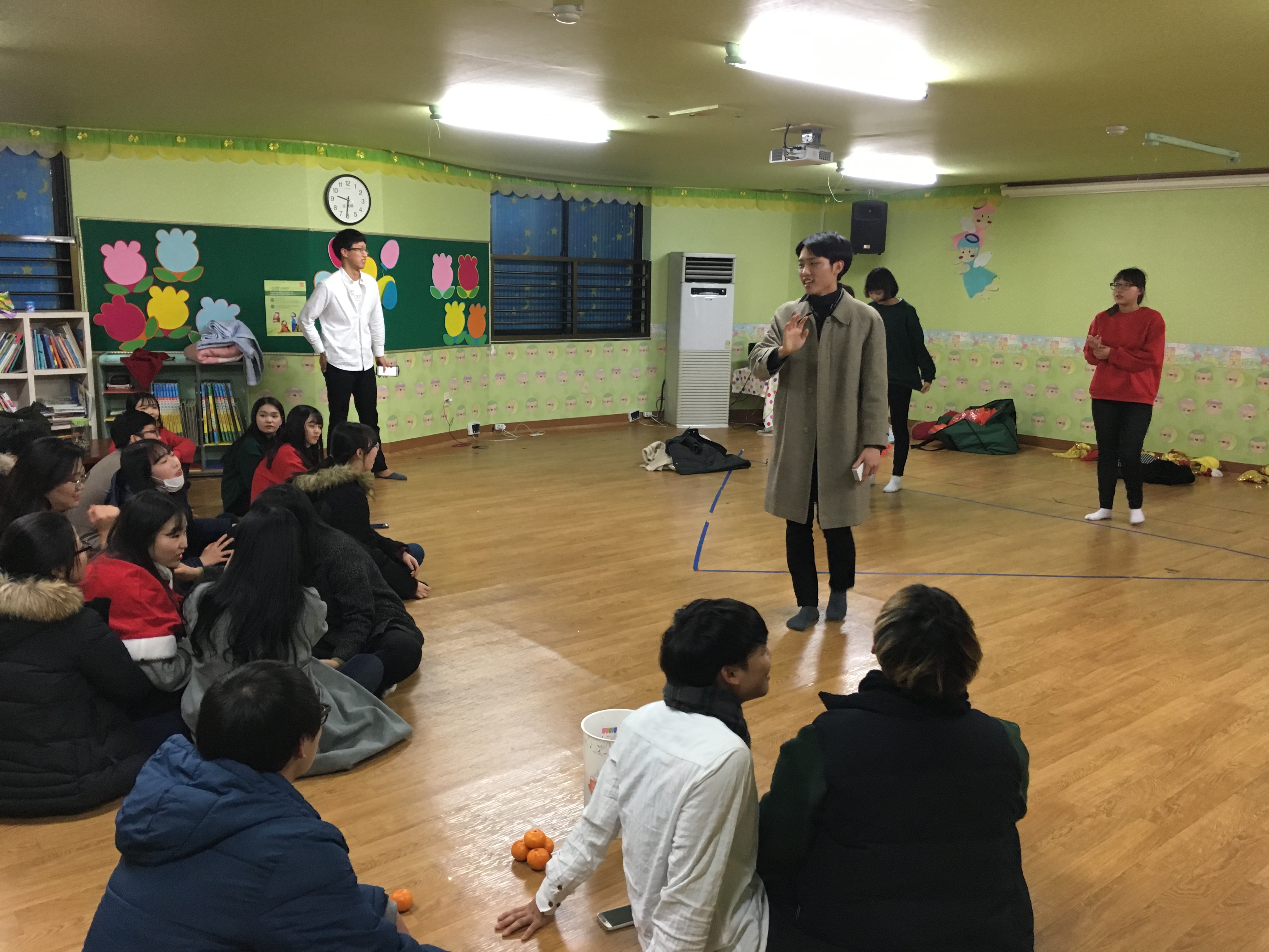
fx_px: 1063
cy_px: 476
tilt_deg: -11.4
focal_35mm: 29
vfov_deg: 48.2
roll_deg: -2.1
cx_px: 634
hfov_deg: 61.7
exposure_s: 1/30
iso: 160
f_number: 2.2
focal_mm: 4.15
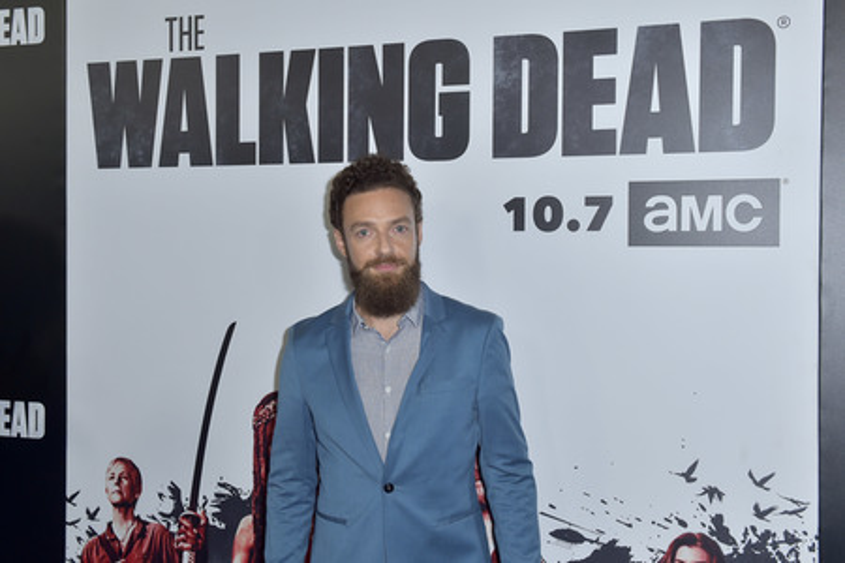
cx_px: 422
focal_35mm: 38
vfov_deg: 35.1
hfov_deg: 50.7
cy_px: 282
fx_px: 892
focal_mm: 38
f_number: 5.6
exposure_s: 1/250
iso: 500
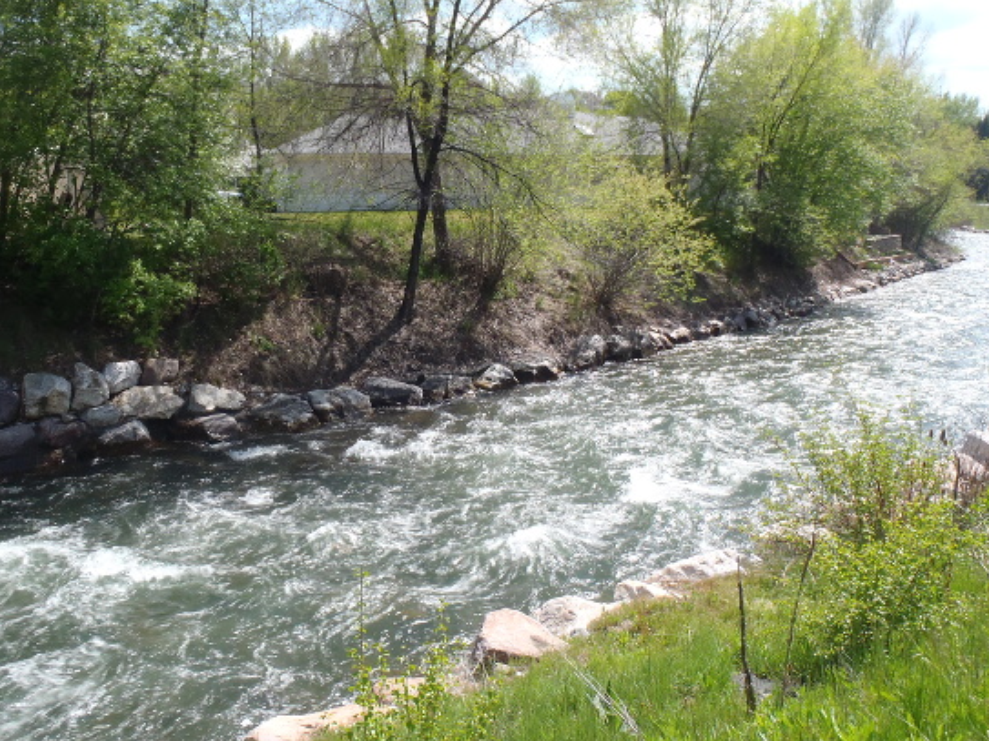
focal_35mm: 33
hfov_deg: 55.3
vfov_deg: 42.8
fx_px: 943
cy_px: 306
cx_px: 463
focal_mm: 5
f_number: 10
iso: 125
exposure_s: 1/60
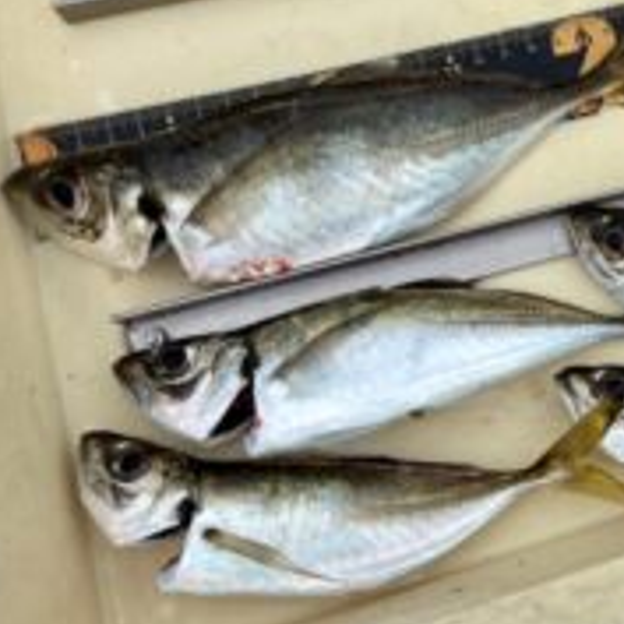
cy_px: 222
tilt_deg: -74.1
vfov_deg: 32.6
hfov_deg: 29.5
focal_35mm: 52
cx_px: 687
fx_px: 1061
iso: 50
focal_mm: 5.96
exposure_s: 1/3279
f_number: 1.6
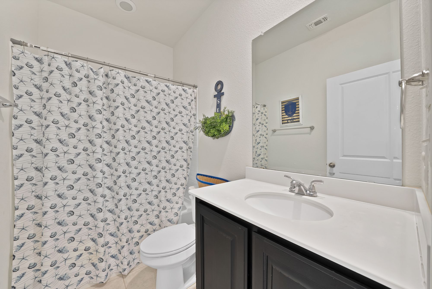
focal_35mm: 12
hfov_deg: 112.6
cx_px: 216
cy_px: 144
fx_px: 144
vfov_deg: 90.1
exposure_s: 1/1.67
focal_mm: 12
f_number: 9
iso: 640
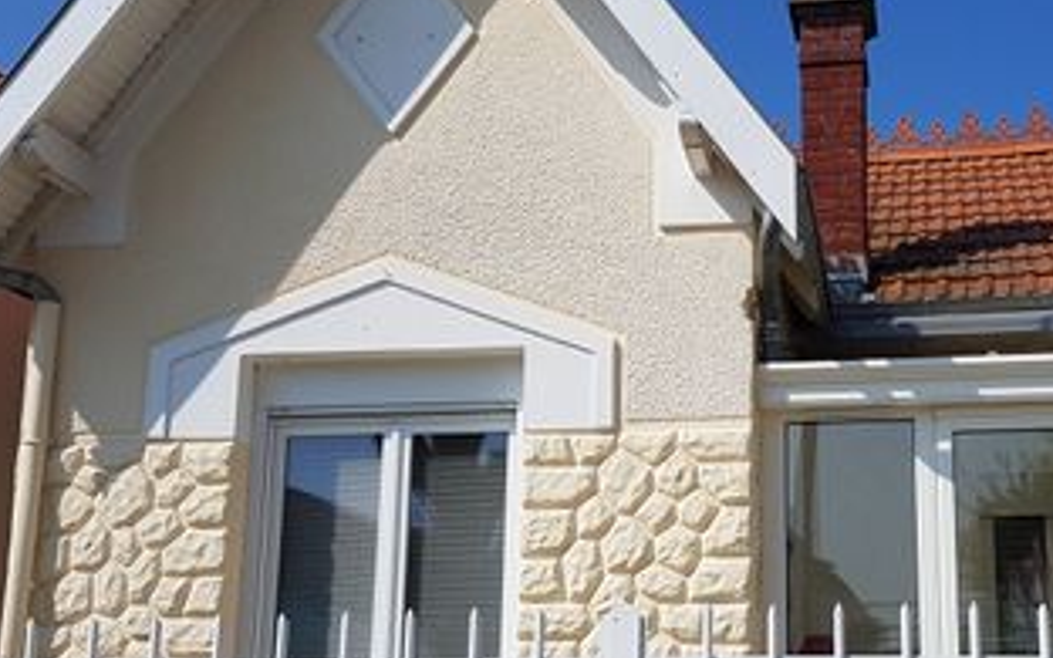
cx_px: 776
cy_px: 415
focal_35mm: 53
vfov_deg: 24.3
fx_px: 1521
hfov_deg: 37.4
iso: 40
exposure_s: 1/4240
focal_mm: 4.2
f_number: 1.7
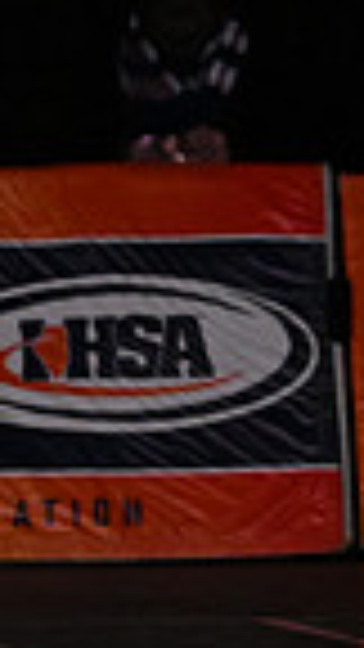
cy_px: -76
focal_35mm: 632
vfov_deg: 3.4
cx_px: 1123
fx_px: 10844
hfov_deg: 1.9
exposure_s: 1/1000
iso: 6400
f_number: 4
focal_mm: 100
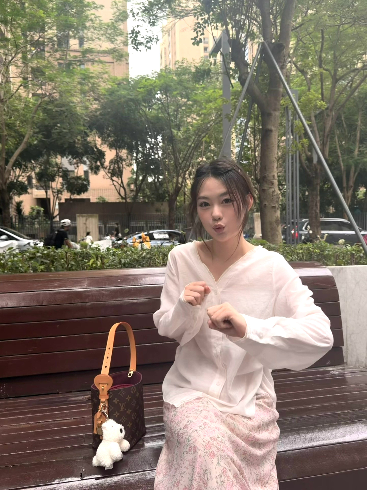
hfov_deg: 53.1
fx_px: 368
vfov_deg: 67.3
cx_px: 184
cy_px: 245
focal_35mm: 26
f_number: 1.5
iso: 125
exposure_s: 1/60
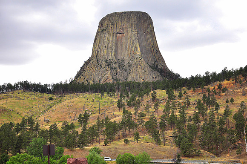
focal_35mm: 72
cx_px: 124
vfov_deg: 18.9
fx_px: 493
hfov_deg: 28.1
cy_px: 82
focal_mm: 48
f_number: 6.3
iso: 200
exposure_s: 1/160
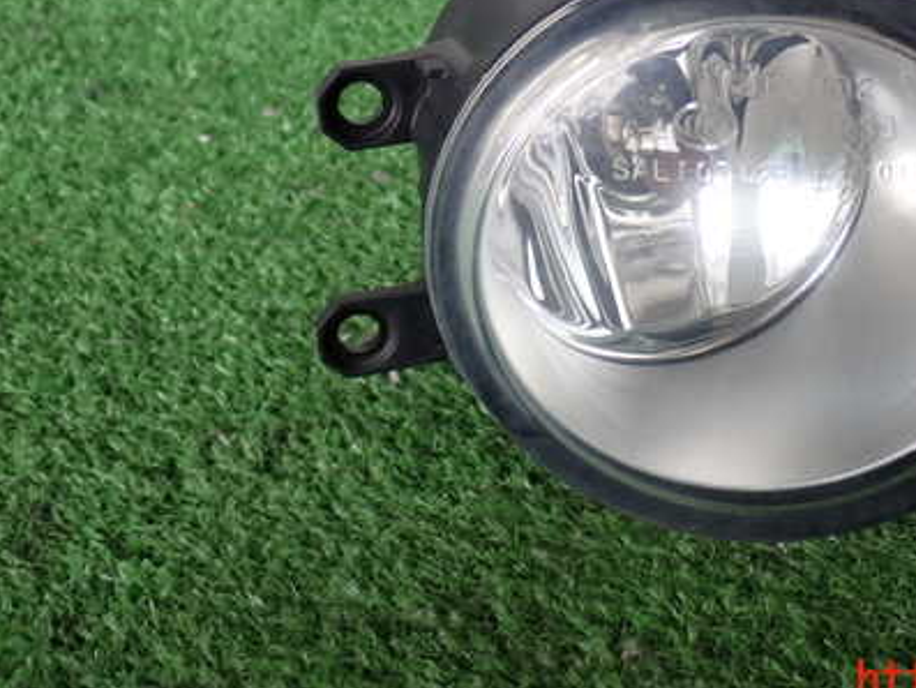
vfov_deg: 23.5
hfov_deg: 30.7
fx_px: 1641
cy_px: 192
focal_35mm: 62
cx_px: 685
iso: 200
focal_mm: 7.31
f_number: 2.8
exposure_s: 1/60
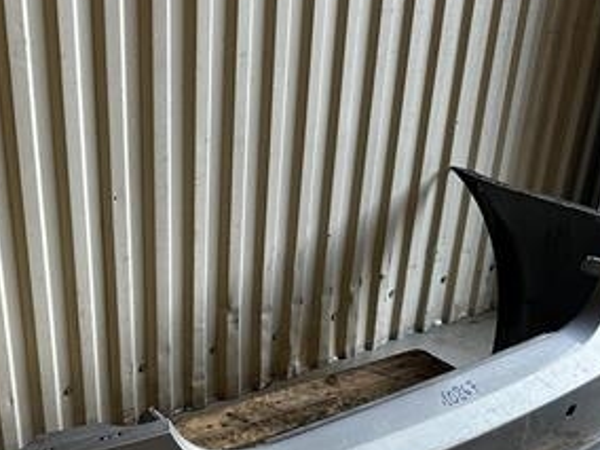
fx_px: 936
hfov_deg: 35.1
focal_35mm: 54
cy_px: 473
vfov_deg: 25.4
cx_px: 188
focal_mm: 6.86
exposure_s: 1/100
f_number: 1.78
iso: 160
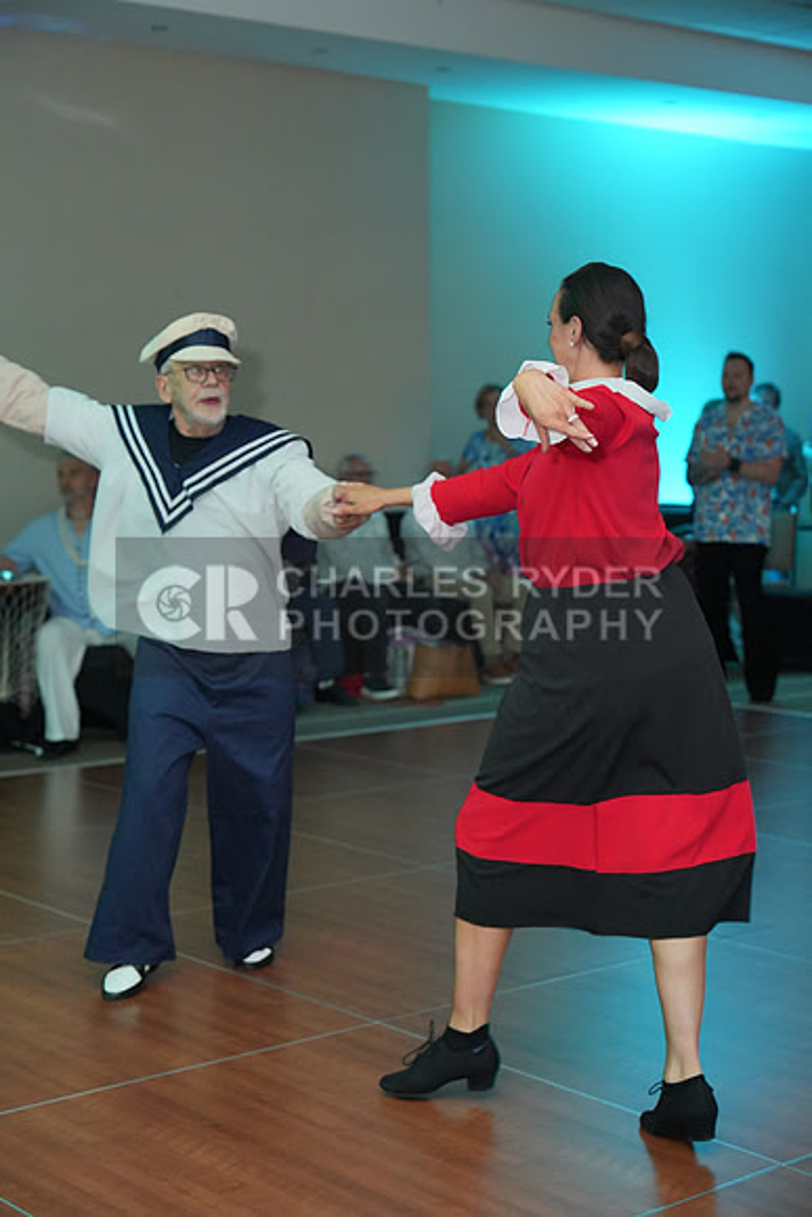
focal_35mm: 61
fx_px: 2062
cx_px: 406
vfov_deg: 32.9
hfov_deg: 22.3
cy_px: 608
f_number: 4
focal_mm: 61
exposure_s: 1/200
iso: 4000
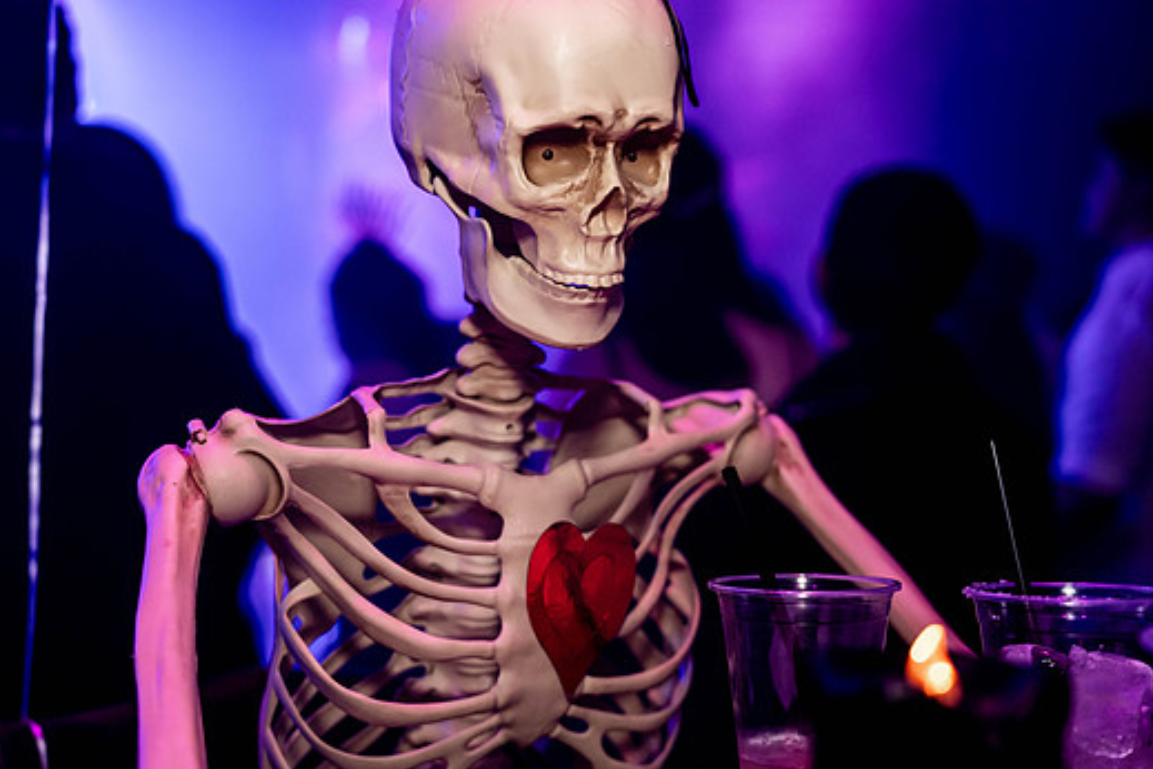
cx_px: 522
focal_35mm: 42
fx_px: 1345
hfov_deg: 46.3
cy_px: 412
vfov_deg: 31.9
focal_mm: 37
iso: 4000
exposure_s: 1/250
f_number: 2.2
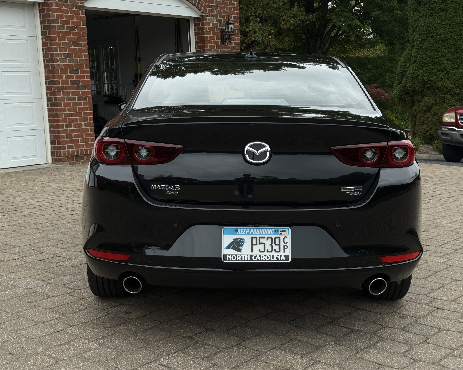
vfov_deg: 29.7
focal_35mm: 51
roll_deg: +2.4
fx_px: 699
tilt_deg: -7.6
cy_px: 187
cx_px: 242
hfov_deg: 36.7
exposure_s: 1/1642
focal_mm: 6.76
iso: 100
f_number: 1.78
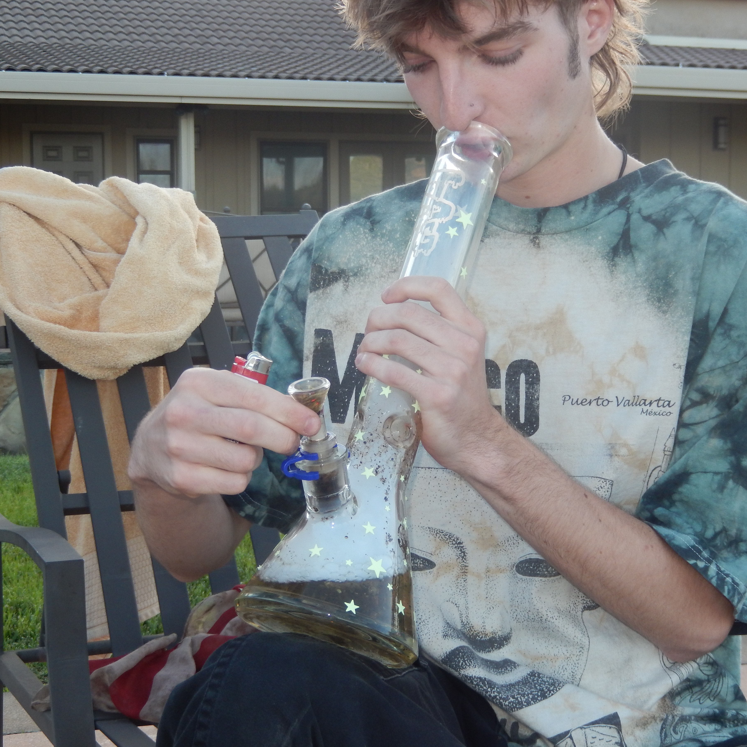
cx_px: 382
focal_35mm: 61
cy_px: 370
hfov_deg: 28.2
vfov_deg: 28.2
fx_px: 1489
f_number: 4.5
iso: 125
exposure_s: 1/100
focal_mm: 9.2
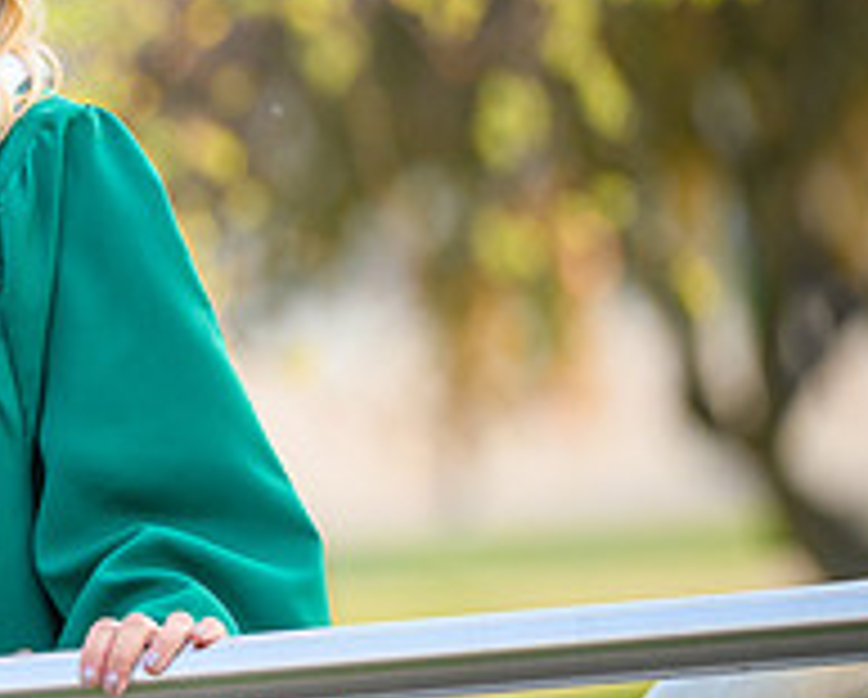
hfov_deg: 3.3
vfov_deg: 2.7
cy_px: 263
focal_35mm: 582
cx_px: -277
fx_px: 14974
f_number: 2.8
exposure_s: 1/200
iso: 400
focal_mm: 200
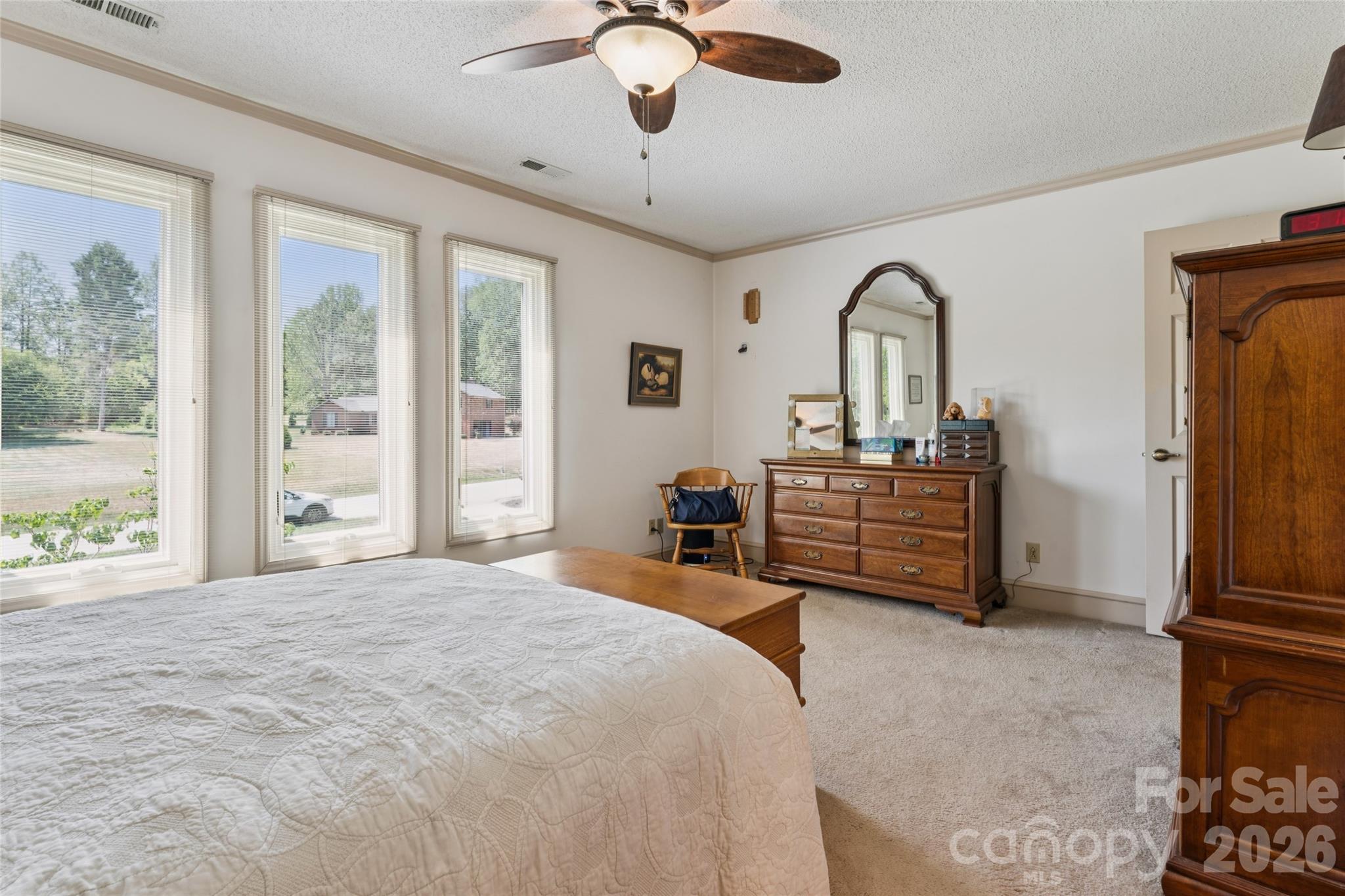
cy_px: 448
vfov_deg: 71.1
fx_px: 628
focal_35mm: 17
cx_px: 672
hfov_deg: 94.0
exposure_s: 1/1.25
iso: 100
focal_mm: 16.8
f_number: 13
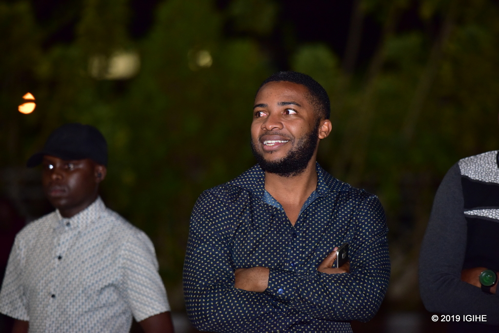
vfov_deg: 7.6
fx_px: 2496
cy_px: 166
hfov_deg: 11.4
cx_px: 250
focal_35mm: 180
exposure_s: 1/125
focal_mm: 180
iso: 2000
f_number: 3.2
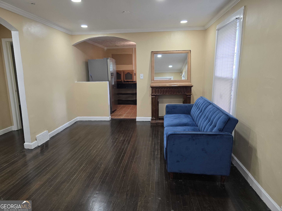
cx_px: 141
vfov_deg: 58.9
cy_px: 106
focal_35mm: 23
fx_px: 187
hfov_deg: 73.9
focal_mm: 6.3
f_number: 1.7
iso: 250
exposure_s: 1/120
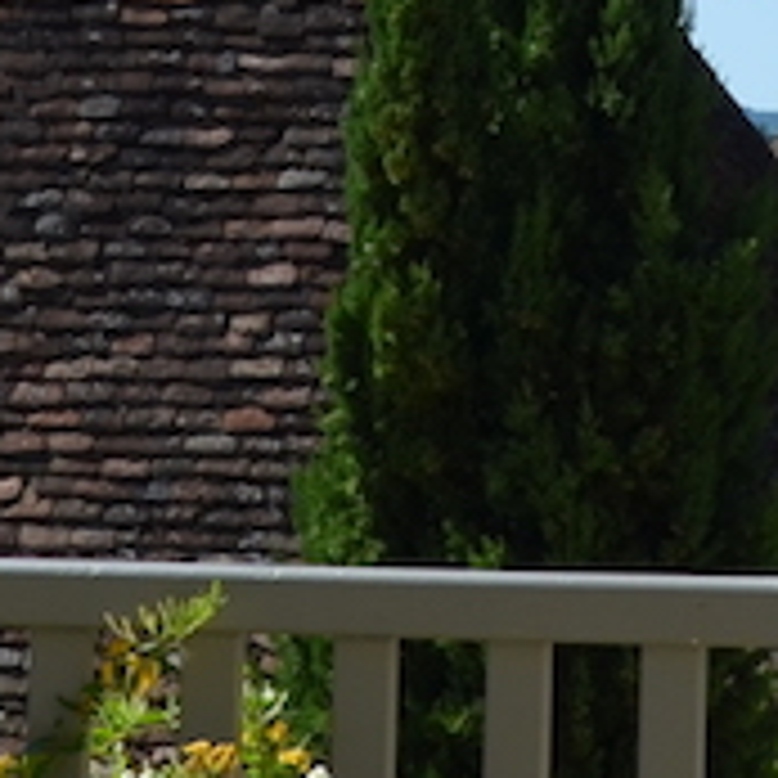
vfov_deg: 5.5
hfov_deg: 5.5
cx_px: 769
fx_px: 8129
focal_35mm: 320
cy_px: -94
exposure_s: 1/320
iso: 100
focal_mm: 29
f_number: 9
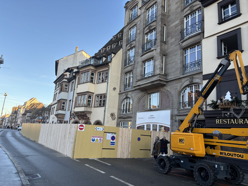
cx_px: 124
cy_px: 93
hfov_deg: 67.3
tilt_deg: +13.7
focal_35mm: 26
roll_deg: -5.3
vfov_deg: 53.1
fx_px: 186
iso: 50
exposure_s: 1/370
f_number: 1.6
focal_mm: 5.96
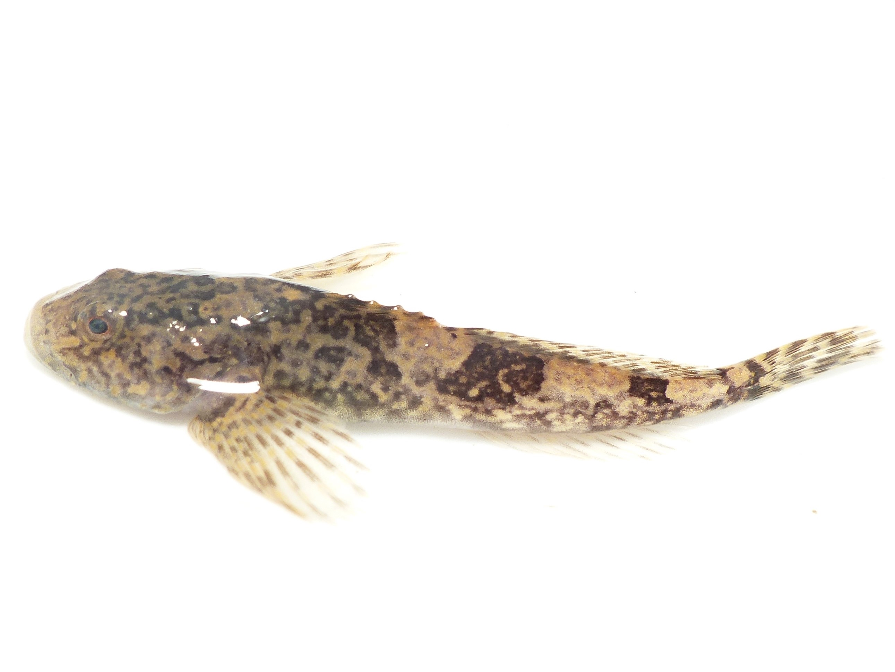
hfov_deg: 54.0
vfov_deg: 41.8
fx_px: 879
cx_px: 448
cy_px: 336
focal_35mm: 34
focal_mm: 6.2
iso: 100
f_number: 4
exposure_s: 1/1300
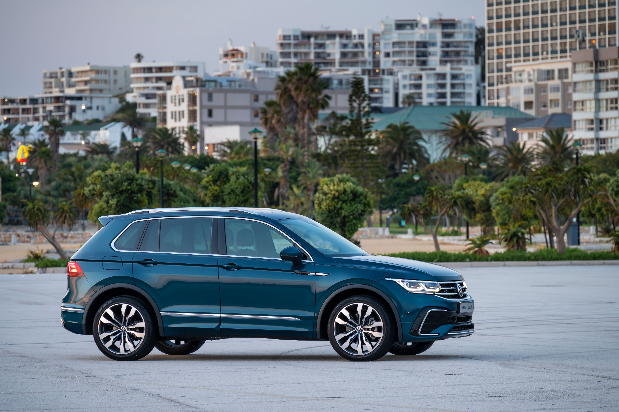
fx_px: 3093
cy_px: 206
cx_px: 310
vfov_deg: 7.6
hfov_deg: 11.4
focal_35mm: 180
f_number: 6.3
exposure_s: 1/4
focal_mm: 180
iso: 320
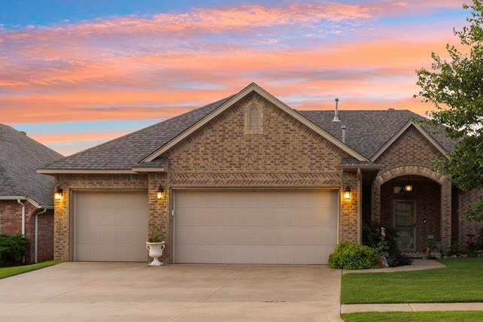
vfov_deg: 30.7
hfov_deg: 44.8
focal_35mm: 43
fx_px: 577
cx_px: 319
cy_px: 235
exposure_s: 1/2
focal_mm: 18
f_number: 8
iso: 100
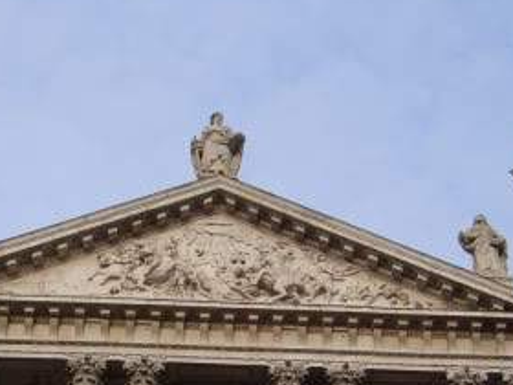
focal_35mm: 89
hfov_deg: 22.0
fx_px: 1319
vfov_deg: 16.5
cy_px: 297
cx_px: 242
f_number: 4.8
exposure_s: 1/250
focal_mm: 8
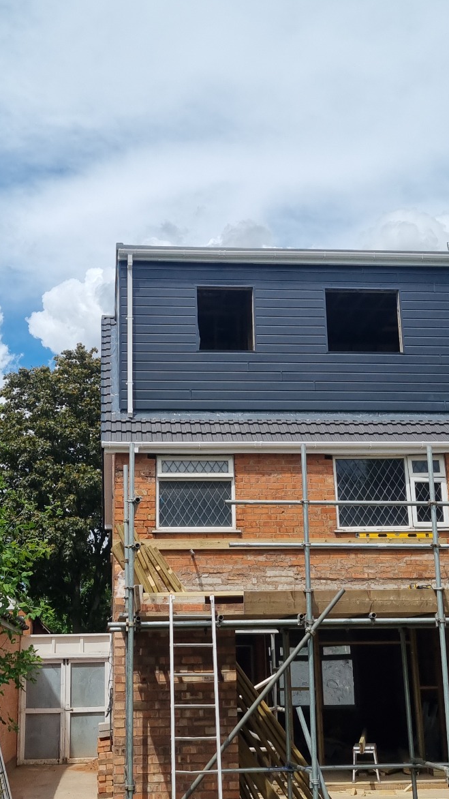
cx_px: 214
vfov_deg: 66.1
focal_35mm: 29
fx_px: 614
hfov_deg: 40.2
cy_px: 394
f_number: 1.8
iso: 50
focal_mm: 5.4
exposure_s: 1/5464
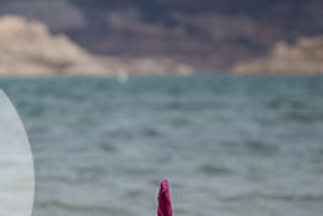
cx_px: -77
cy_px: 298
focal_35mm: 199
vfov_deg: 6.8
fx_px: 1787
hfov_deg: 10.2
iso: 64
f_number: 3.5
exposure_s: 1/1250
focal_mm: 61
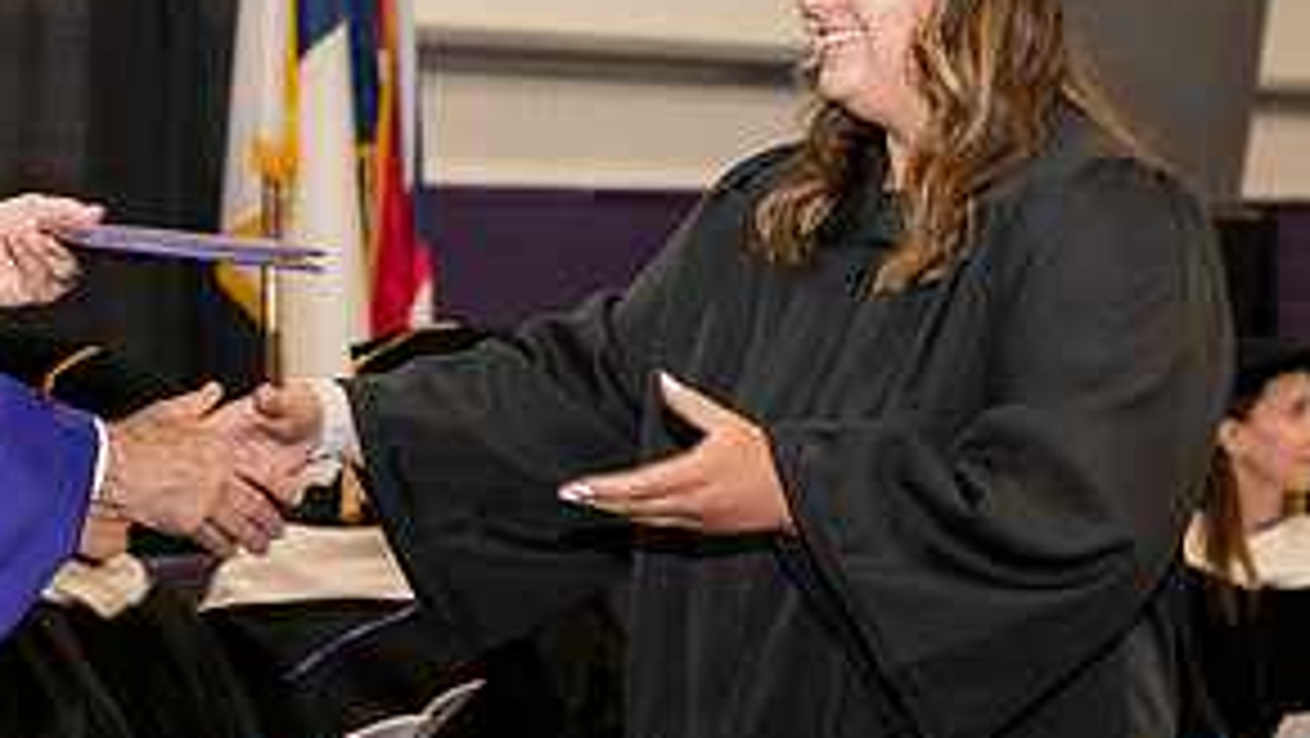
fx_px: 5074
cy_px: 236
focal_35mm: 146
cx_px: 423
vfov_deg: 8.3
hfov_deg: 14.7
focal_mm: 70
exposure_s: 1/200
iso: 2000
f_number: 5
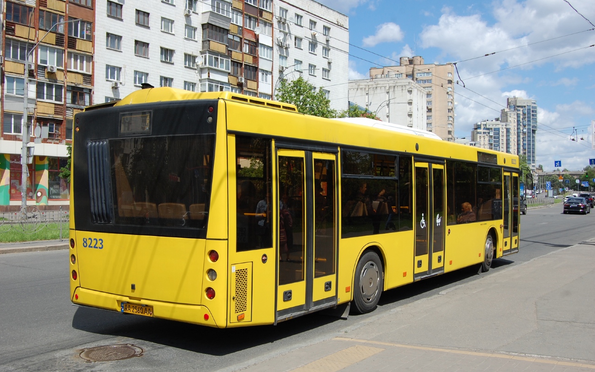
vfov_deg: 32.0
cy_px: 190
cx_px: 297
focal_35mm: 40
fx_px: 649
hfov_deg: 49.3
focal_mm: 26
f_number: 10
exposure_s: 1/400
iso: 200
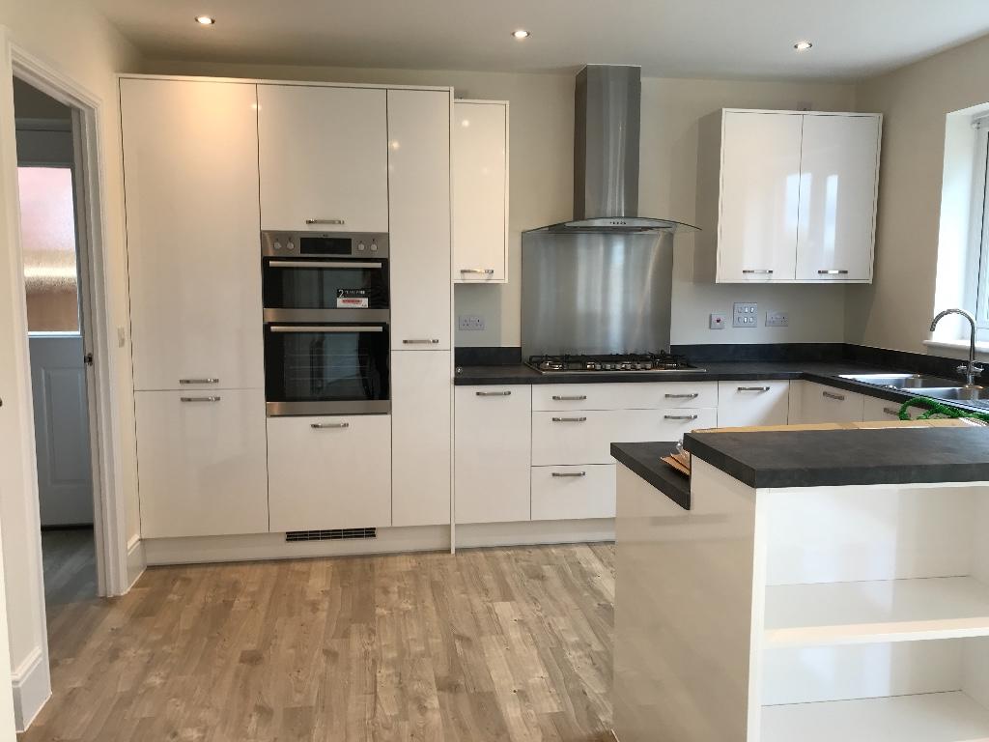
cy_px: 371
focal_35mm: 28
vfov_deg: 49.7
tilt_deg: -5.7
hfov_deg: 63.4
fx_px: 800
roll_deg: -1.3
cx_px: 494
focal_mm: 3.99
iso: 20
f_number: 1.8
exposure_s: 1/50
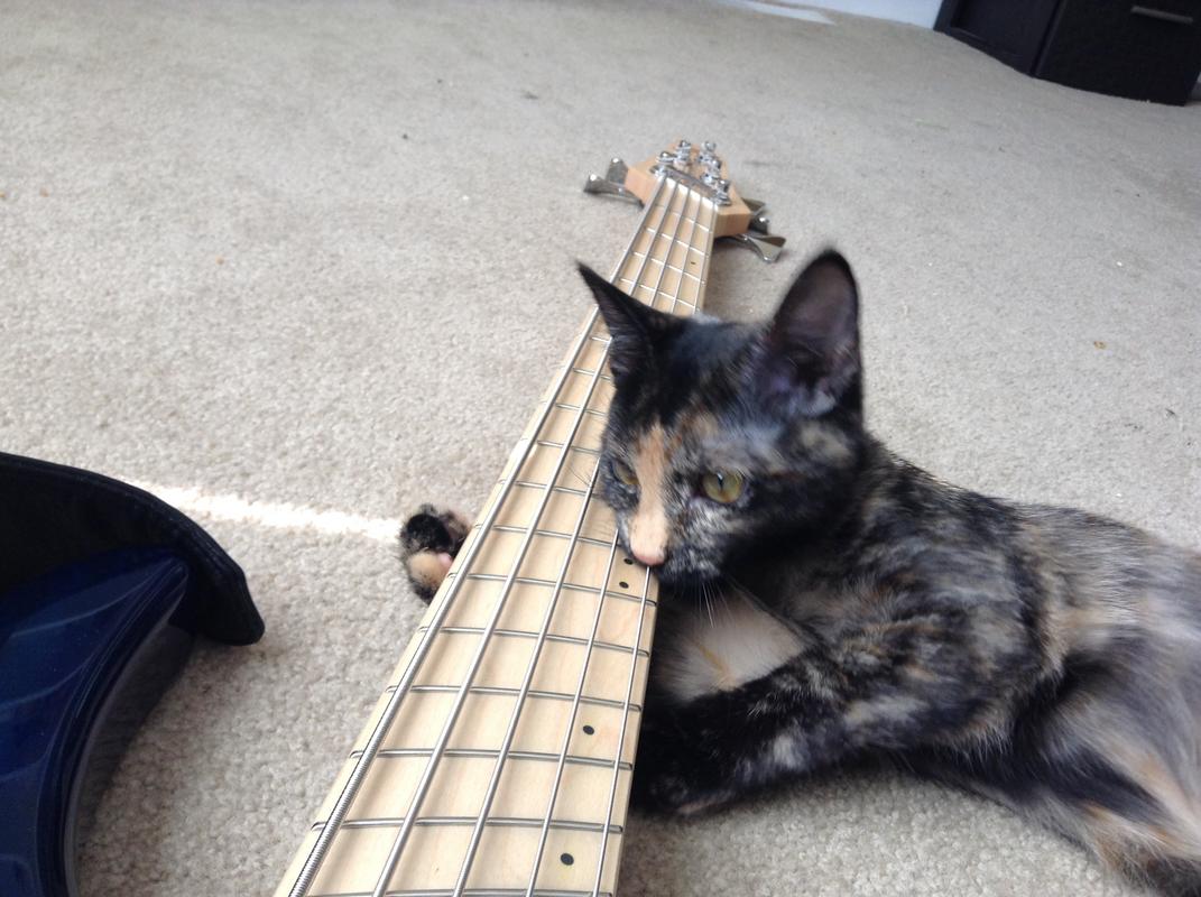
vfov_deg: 42.8
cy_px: 448
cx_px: 600
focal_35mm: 33
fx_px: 1143
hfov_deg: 55.4
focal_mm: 3.3
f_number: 2.4
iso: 25
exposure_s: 1/24
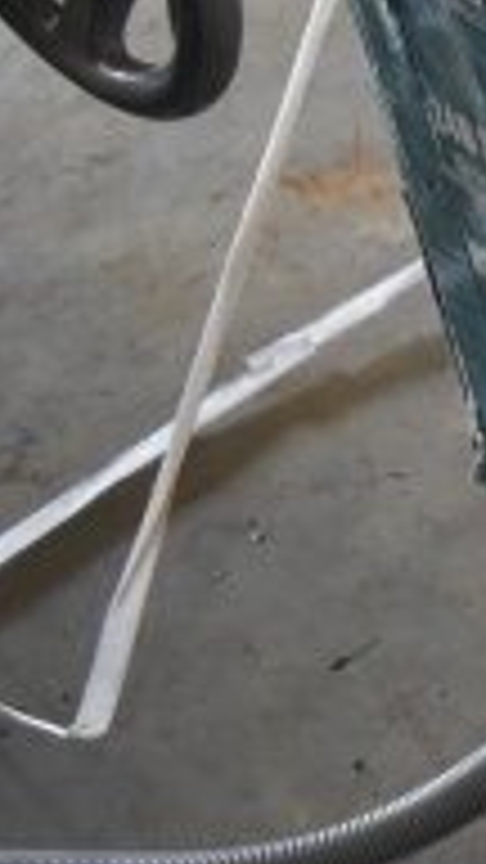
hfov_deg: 10.7
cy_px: 335
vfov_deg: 23.6
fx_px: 2062
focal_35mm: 90
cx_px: 1292
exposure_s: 1/30
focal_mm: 18
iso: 1250
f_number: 3.5
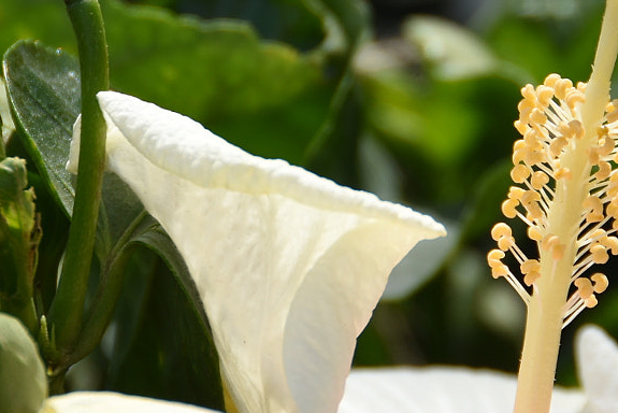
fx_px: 12194
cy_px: 68
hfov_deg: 2.9
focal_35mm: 710
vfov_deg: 1.9
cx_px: 228
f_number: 5.6
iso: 100
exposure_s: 1/500
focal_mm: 170
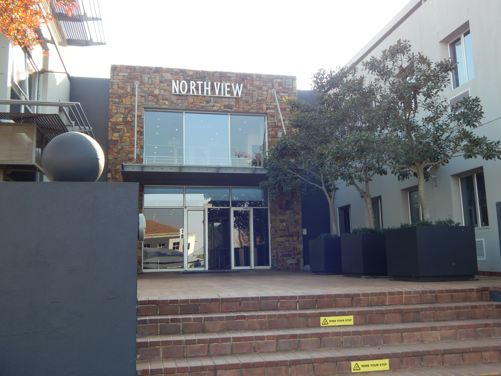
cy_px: 188
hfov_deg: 54.0
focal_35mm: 34
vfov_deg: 41.8
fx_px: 492
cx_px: 250
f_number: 3.3
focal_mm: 6.1
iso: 125
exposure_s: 1/200
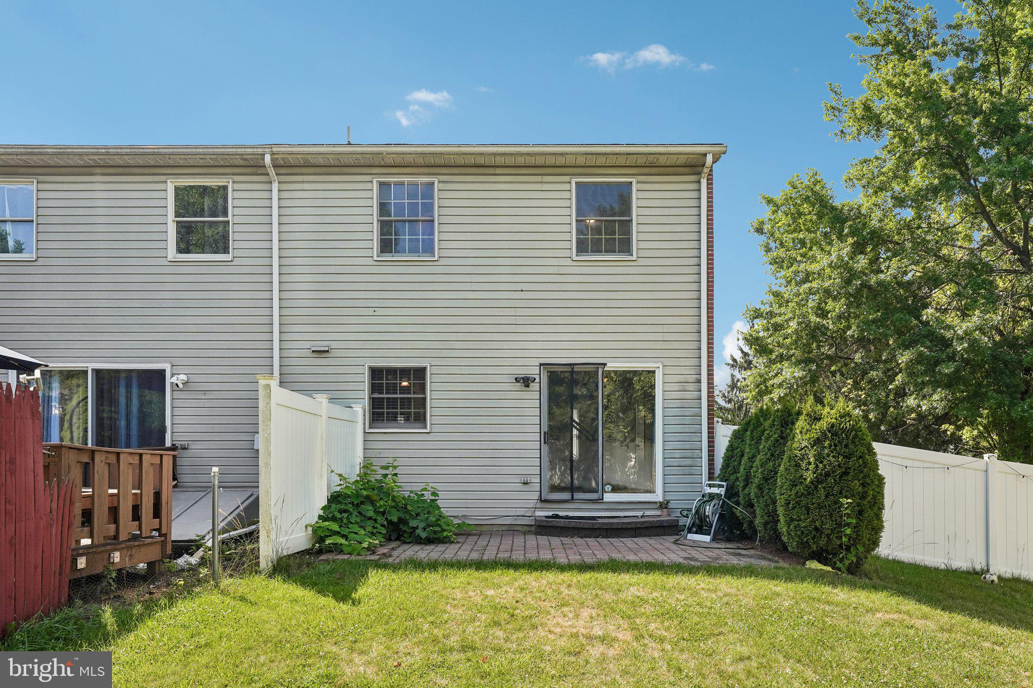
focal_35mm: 24
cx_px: 516
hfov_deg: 73.7
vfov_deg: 53.1
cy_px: 344
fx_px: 689
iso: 500
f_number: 8
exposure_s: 1/640
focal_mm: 24
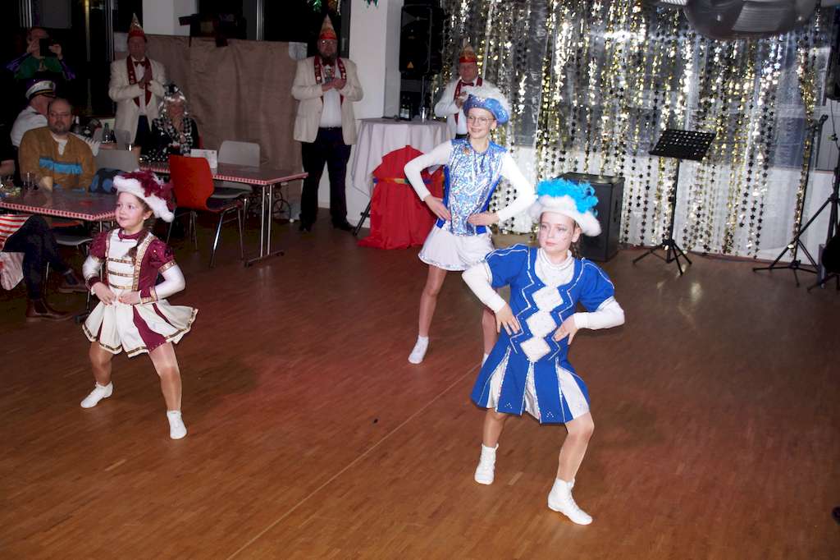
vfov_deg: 31.9
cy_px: 280
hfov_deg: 46.4
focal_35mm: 42
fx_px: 980
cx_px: 420
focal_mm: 28
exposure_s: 1/160
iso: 800
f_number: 4
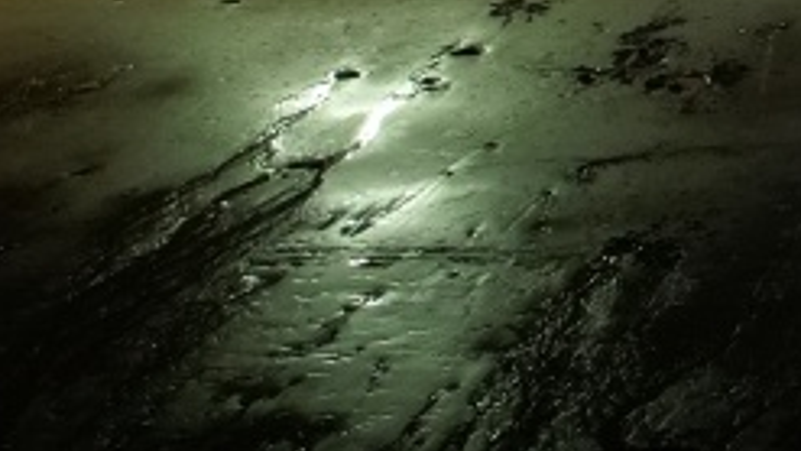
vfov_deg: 10.1
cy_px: -432
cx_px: 1677
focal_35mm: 112
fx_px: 2379
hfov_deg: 15.0
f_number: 2.8
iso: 1110
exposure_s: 1/4
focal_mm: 8.38
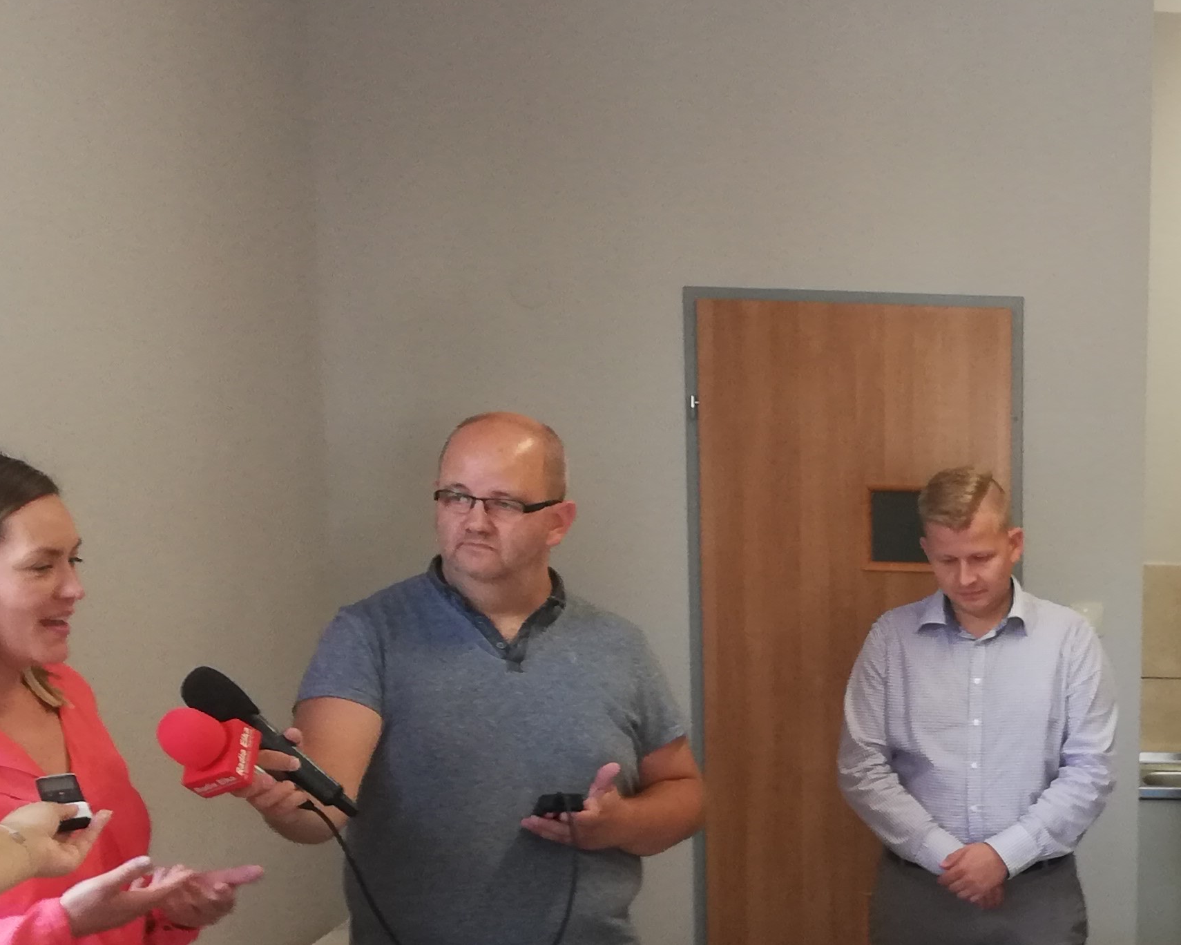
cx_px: 1191
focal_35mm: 71
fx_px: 2482
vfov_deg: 21.1
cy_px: 854
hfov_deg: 25.4
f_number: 2.2
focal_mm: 3.81
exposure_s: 1/33.3
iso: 125
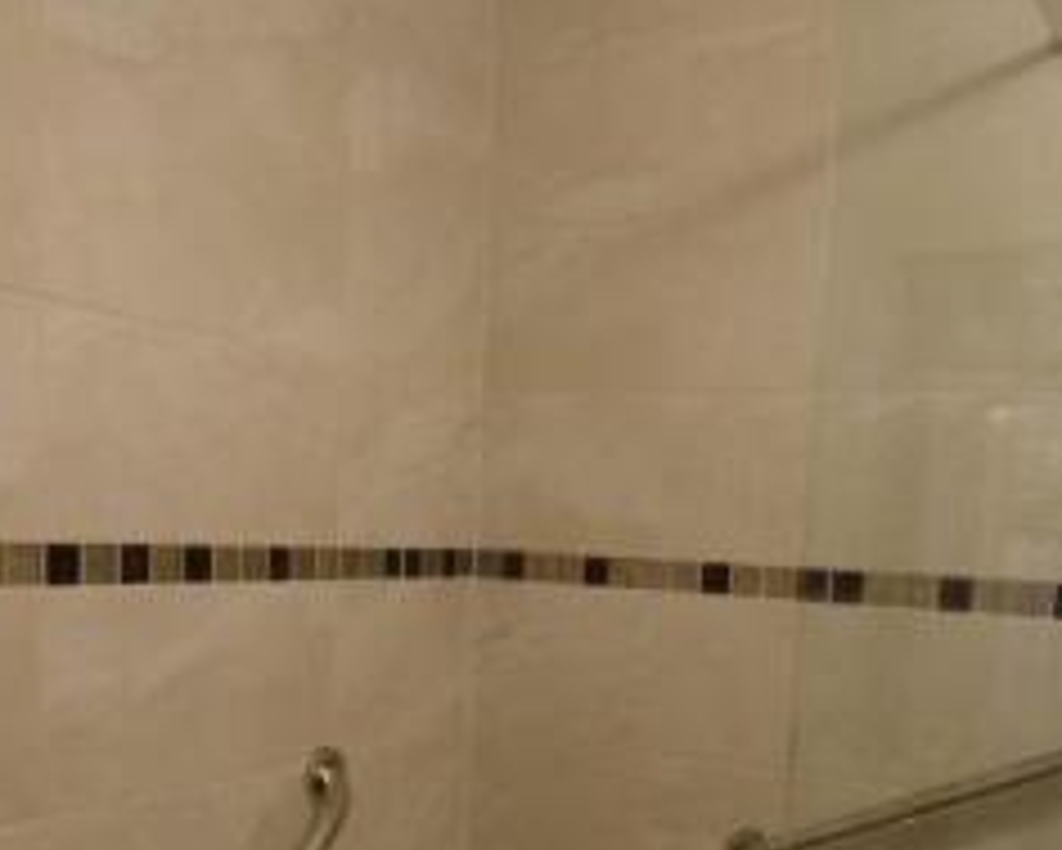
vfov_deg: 36.9
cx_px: 551
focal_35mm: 39
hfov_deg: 46.8
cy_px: 686
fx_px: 1226
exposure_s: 1/60
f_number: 3.5
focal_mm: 10
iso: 900
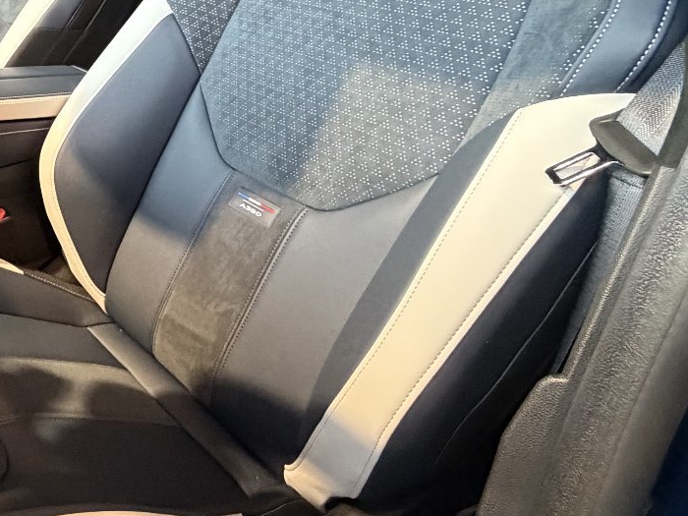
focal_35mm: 36
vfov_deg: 37.1
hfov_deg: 38.7
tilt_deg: -15.0
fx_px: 716
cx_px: -127
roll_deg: -1.5
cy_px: 52
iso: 640
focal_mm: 2.22
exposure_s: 1/50
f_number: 2.2
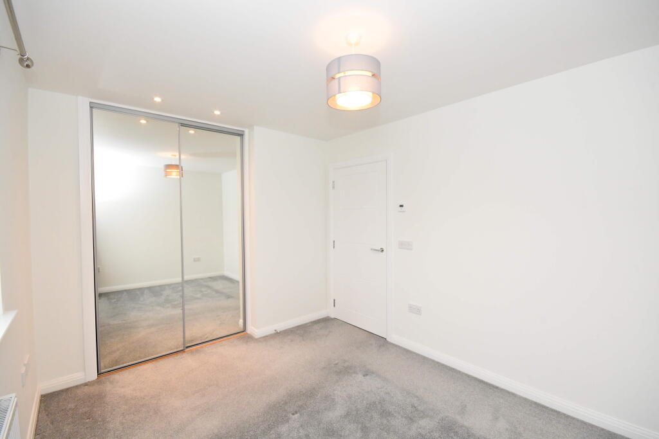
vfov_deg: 77.3
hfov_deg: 100.4
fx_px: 275
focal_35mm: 15
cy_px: 220
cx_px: 330
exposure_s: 1/125
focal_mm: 10
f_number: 9
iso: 3200
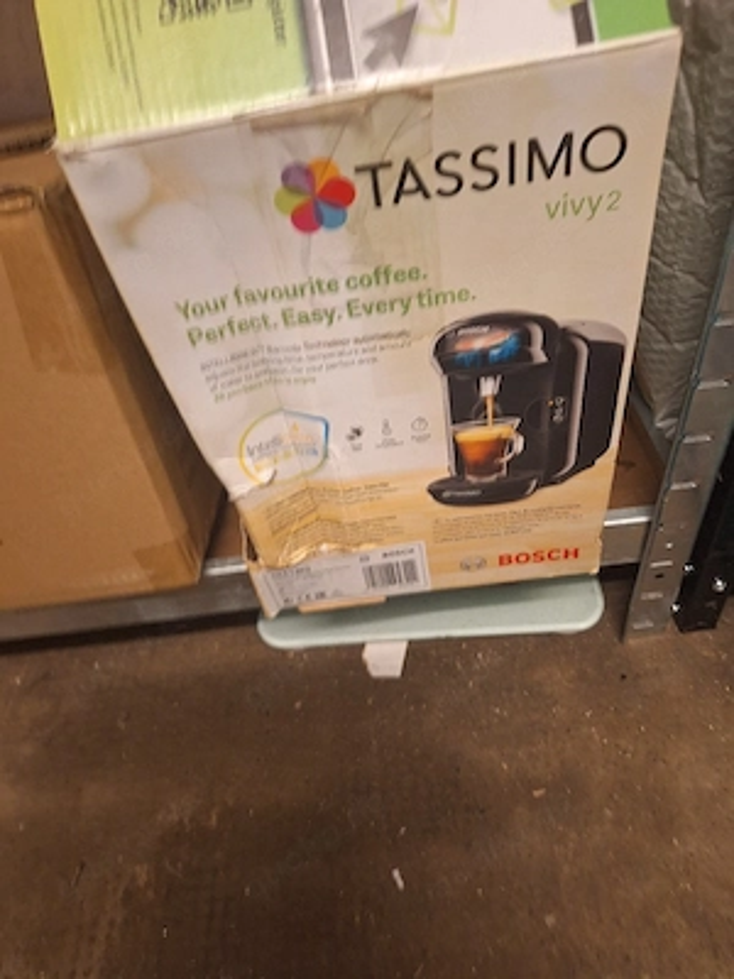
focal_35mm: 23
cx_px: 367
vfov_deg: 73.9
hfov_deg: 58.9
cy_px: 490
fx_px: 650
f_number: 1.8
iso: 250
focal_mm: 5.54
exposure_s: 1/25
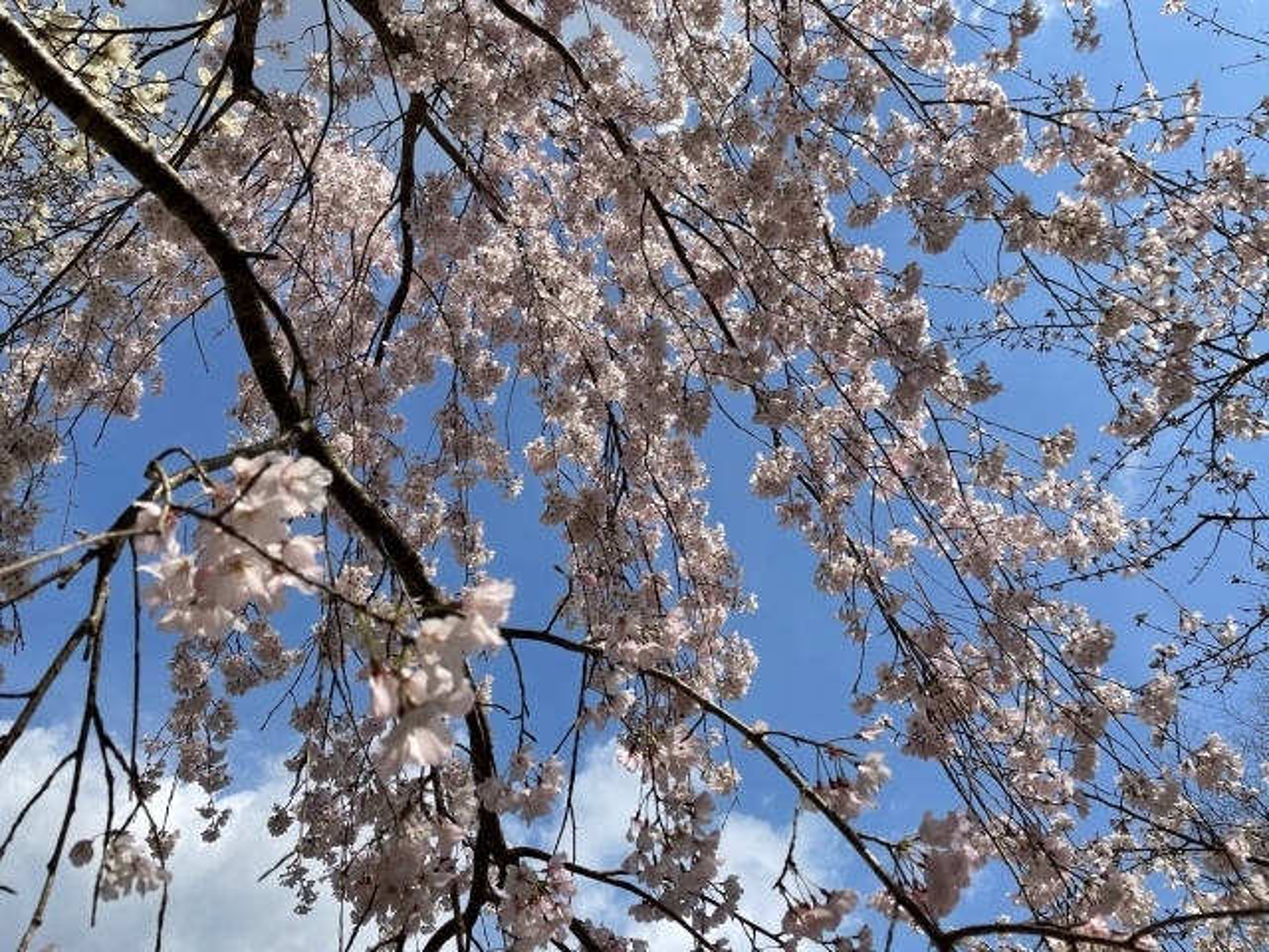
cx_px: 634
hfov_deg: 67.3
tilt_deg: +57.2
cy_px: 476
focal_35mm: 26
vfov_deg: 53.1
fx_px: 953
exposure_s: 1/4831
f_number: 1.6
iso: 32
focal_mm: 4.2
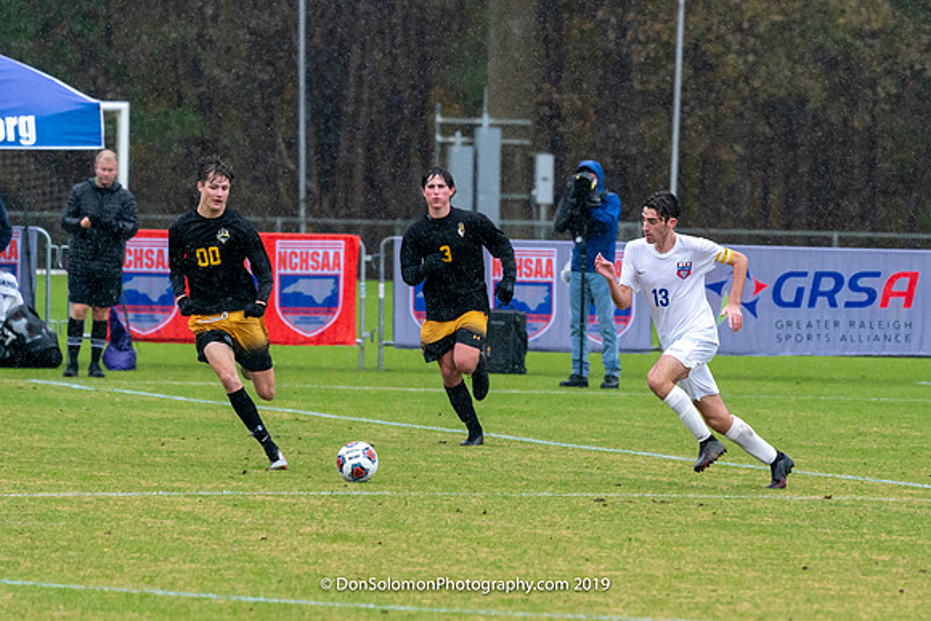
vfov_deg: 3.4
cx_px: 677
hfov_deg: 5.0
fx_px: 10594
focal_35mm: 410
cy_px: 450
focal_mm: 247
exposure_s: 1/1000
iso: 3200
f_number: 5.6
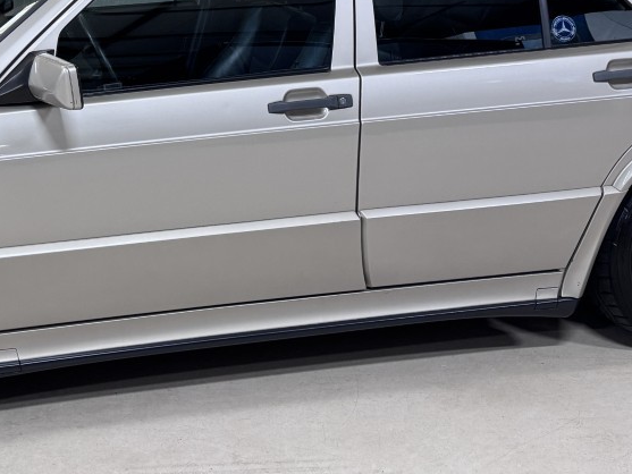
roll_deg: +0.7
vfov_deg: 22.8
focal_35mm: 62
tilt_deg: -9.0
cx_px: 178
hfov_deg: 30.8
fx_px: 1132
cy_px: 16
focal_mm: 6.76
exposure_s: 1/120
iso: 200
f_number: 1.78
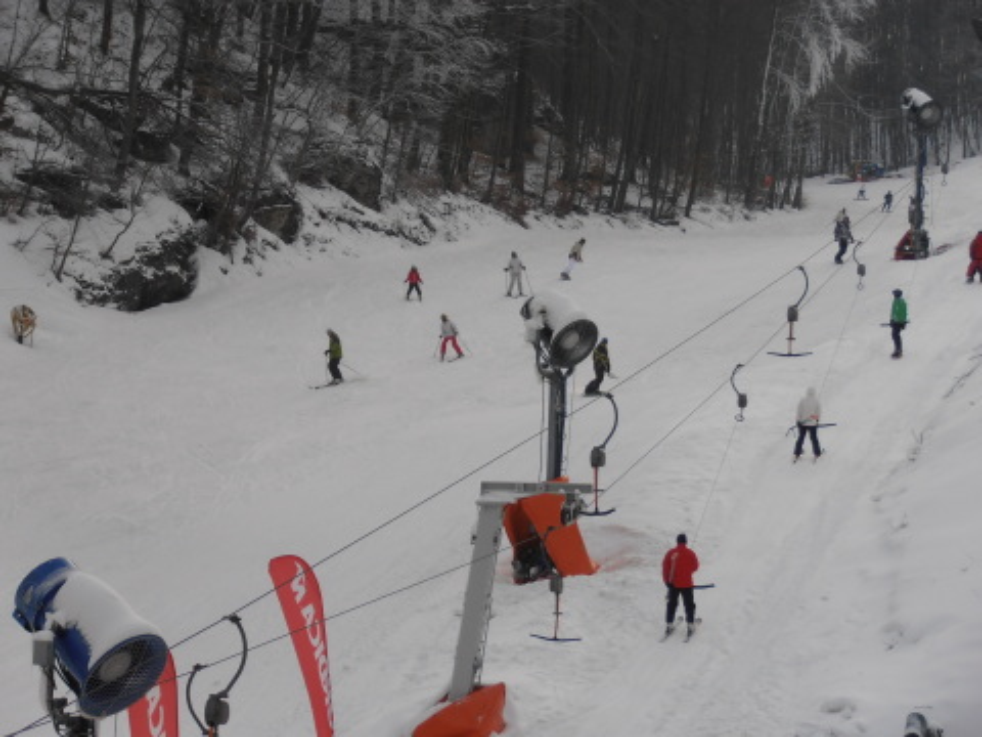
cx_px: 491
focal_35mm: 138
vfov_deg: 10.7
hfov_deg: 14.3
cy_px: 368
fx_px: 3915
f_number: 5.8
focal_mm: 24.39
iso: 80
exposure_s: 1/500
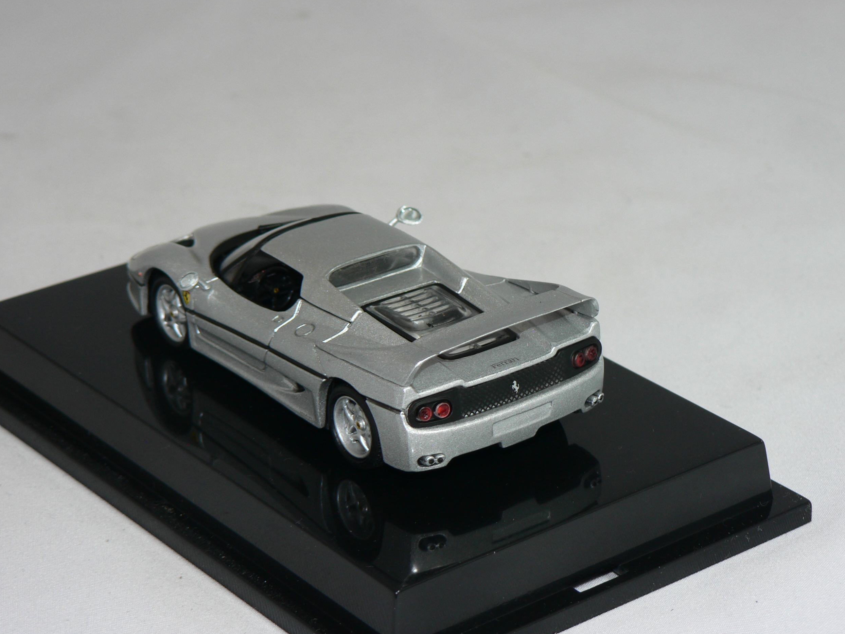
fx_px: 2563
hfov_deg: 18.7
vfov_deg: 14.1
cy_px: 323
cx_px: 426
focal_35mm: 105
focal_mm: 16.9
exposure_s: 1/60
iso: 80
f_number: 3.2
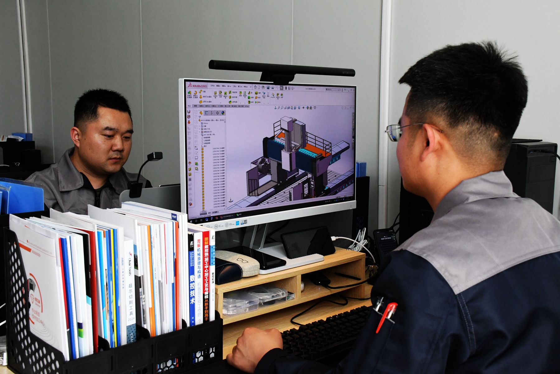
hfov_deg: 49.6
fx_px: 607
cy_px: 187
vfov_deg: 34.2
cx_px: 280
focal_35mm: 39
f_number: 8
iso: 2000
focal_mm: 26
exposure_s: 1/250
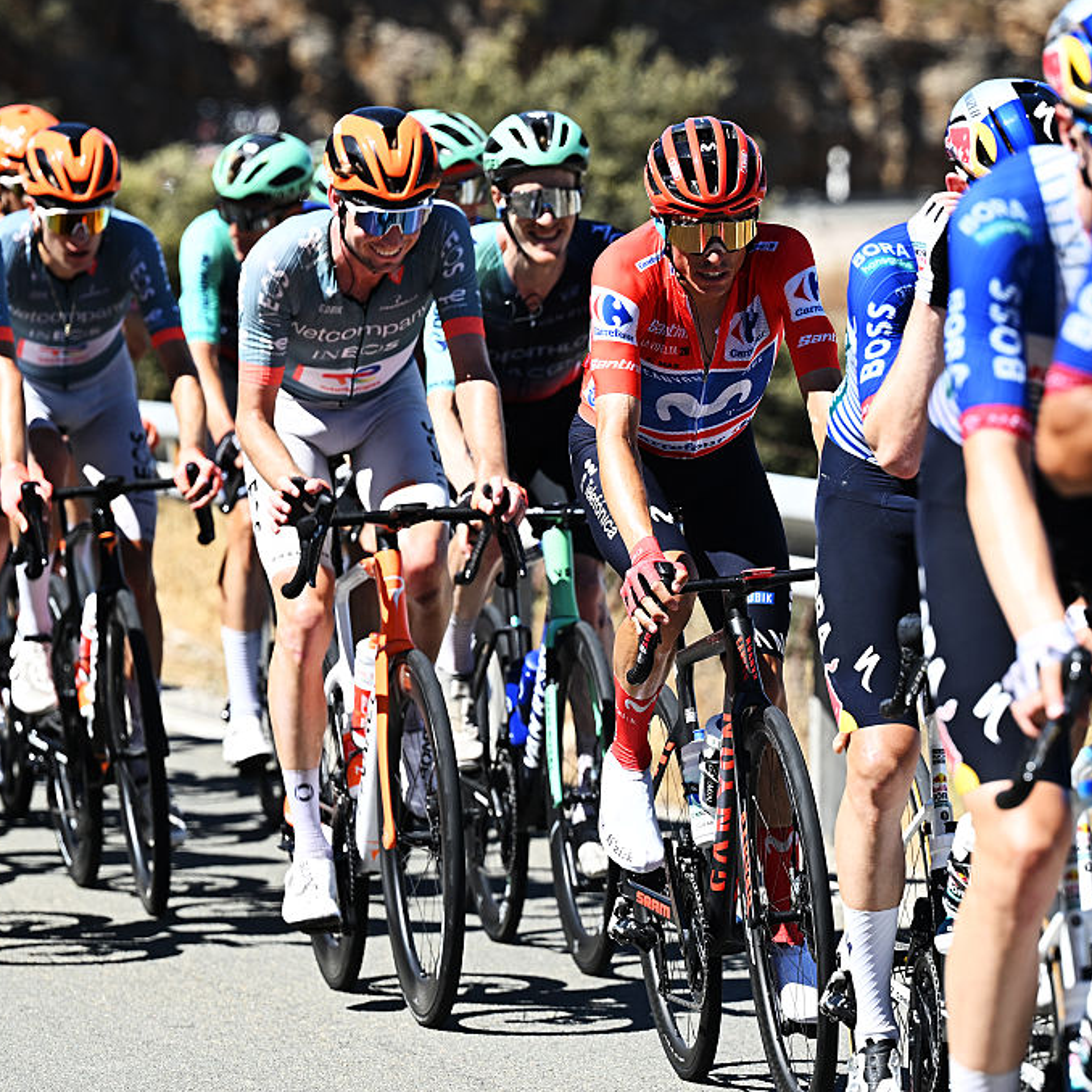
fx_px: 10993
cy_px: 546
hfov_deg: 5.7
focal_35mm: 308
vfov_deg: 5.7
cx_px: 800
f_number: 4.5
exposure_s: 1/1600
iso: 250
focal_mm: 160
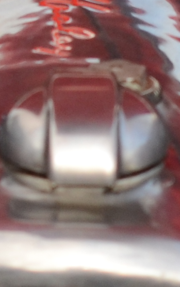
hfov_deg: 2.0
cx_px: 85
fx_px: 5287
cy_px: 211
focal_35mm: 674
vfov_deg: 3.1
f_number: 4
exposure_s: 1/1000
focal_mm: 50
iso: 320
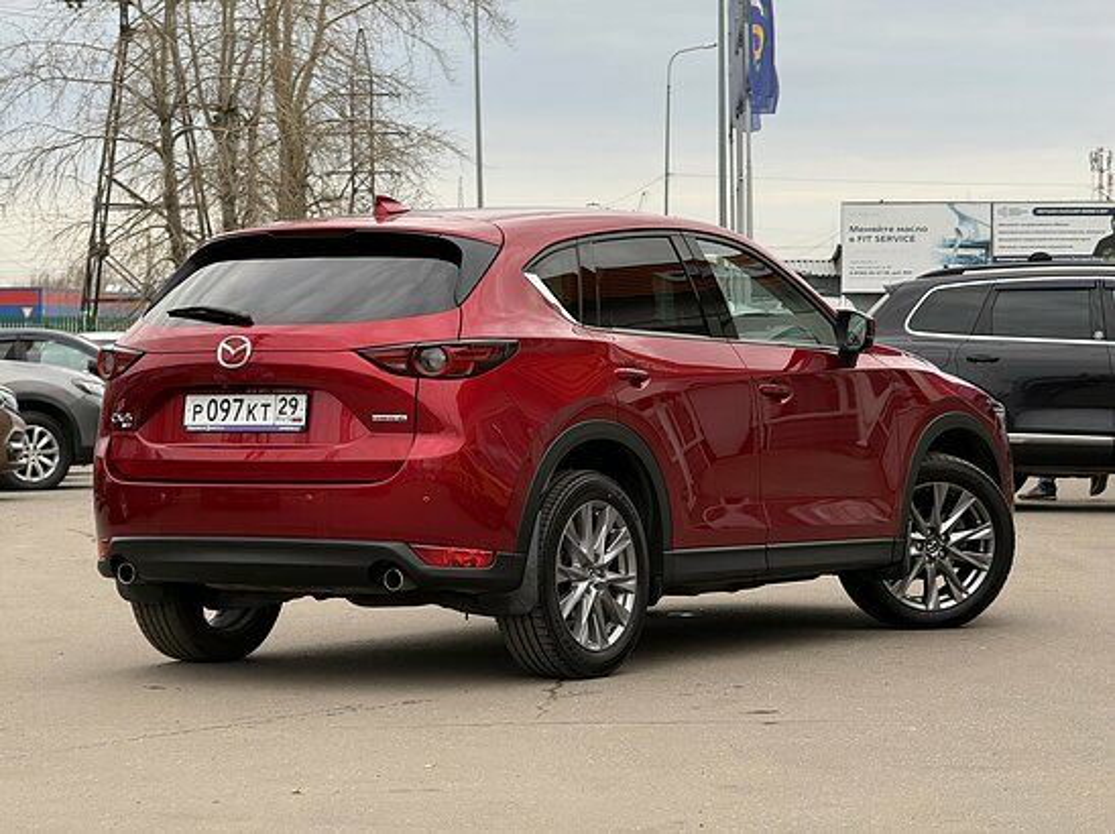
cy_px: 417
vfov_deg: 12.3
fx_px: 3862
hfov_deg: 16.4
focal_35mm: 120
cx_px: 558
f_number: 2.8
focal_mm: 15.66
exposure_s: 1/168
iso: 64
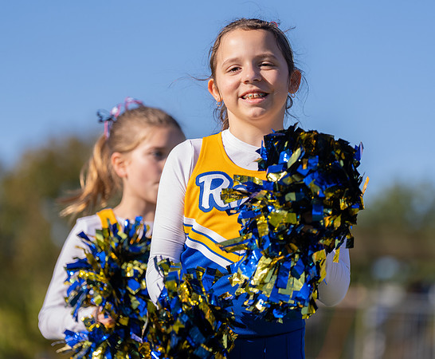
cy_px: 154
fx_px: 2678
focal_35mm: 206
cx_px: 247
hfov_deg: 9.3
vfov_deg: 7.7
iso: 100
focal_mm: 157
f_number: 2.8
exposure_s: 1/1600
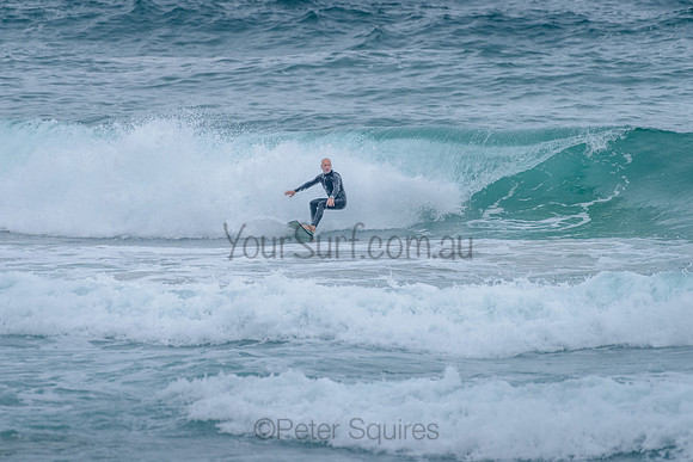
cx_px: 347
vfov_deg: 2.2
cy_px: 180
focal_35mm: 613
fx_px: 11798
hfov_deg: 3.4
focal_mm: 500
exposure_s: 1/1250
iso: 450
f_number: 5.6
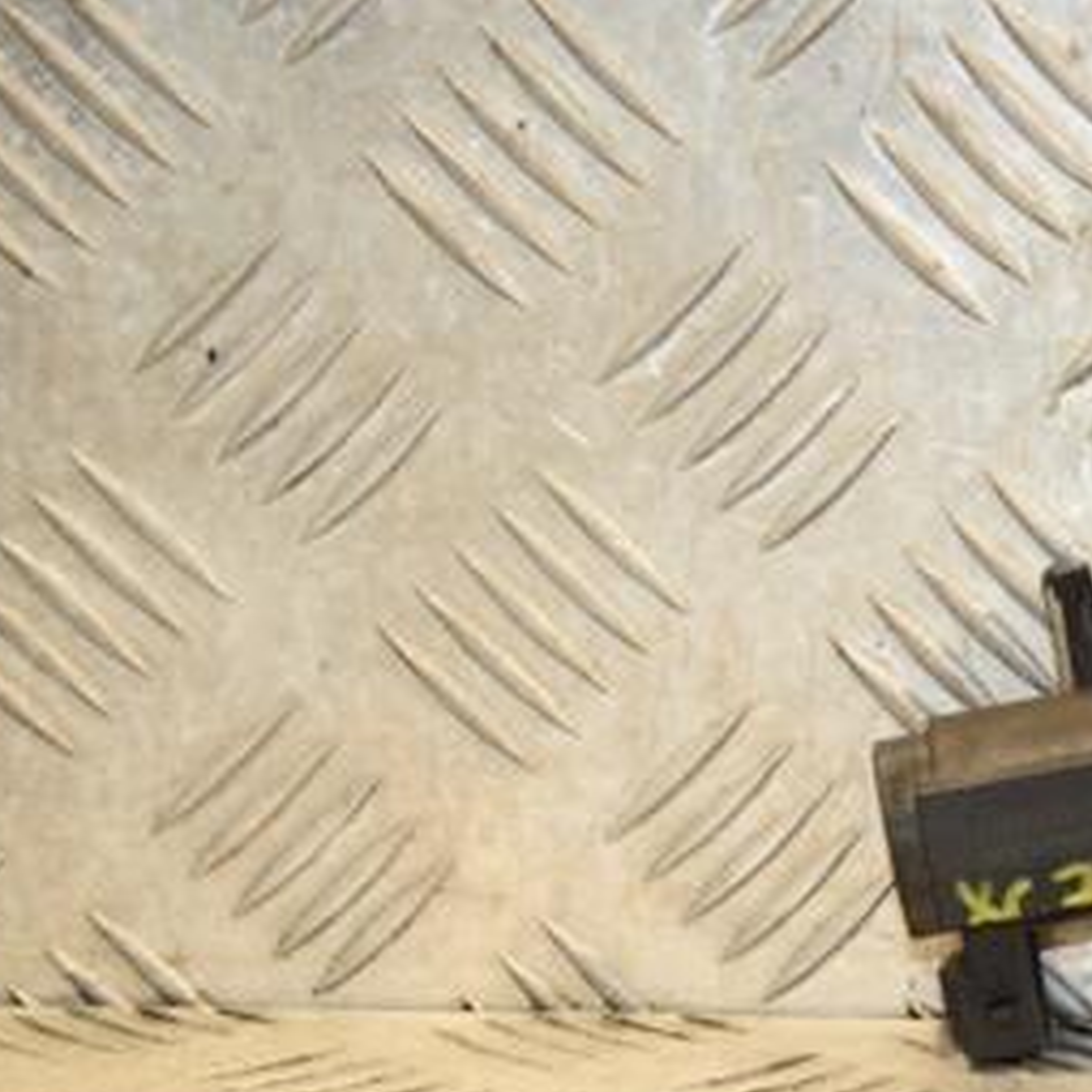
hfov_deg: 11.9
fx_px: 5139
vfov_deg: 12.1
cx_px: 1220
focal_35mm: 144
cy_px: 848
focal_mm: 48
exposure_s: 1/200
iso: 800
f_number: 6.3
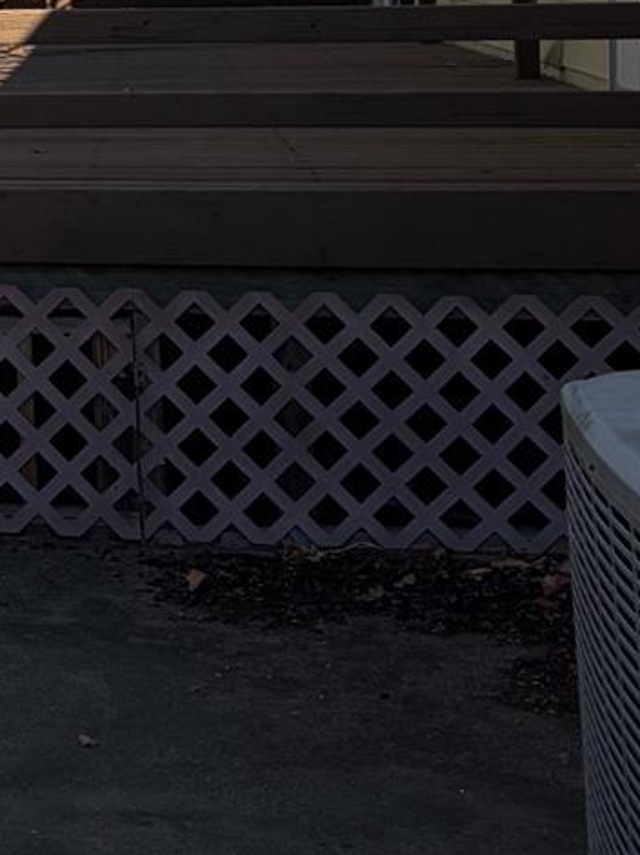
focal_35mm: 83
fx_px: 2048
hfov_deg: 16.6
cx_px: -223
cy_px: -30
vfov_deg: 22.5
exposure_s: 1/2747
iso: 50
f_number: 1.6
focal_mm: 5.96
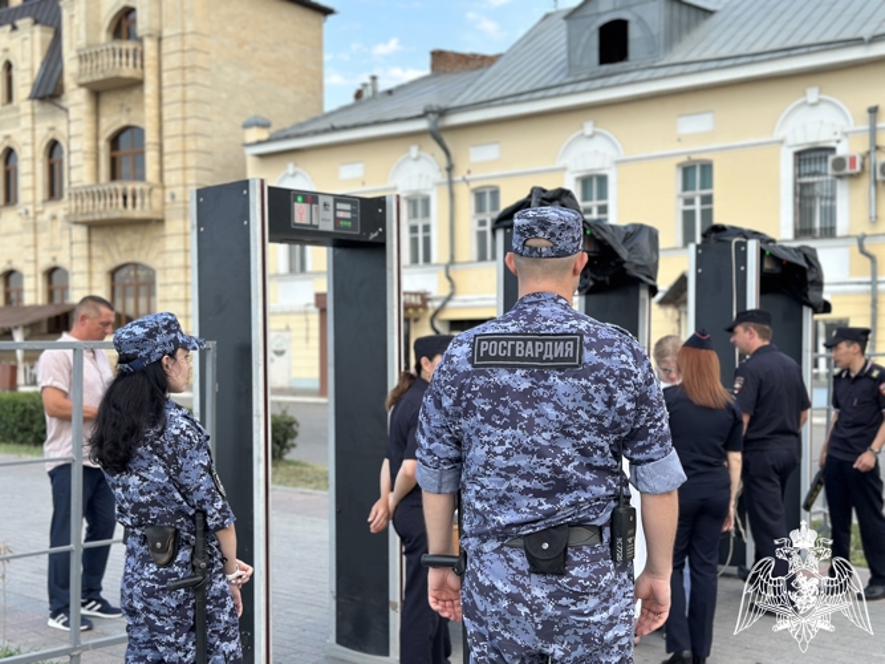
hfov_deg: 39.7
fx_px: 1227
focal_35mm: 48
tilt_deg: +1.3
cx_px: 442
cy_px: 332
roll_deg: +0.6
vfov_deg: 30.3
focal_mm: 6.86
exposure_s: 1/1815
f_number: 1.78
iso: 80
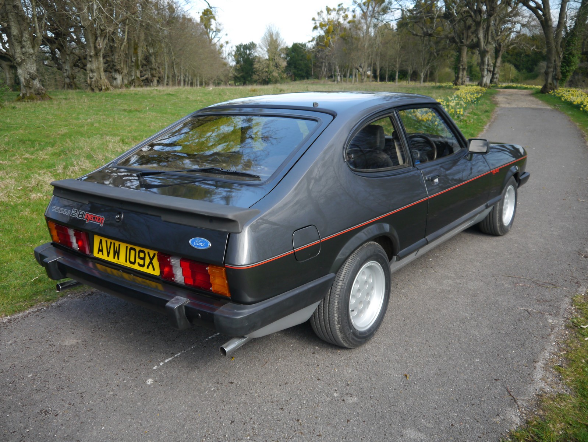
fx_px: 544
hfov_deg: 56.8
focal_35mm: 32
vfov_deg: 44.2
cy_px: 221
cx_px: 294
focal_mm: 16
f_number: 4
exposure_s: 1/125
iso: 160
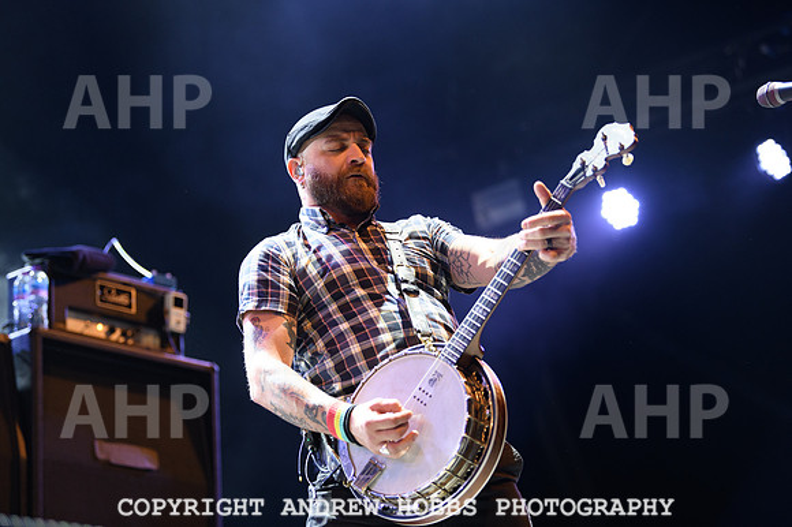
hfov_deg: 20.0
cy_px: 264
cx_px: 396
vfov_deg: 13.4
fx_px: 2244
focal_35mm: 102
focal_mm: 102
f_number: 3.2
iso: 1000
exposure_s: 1/160
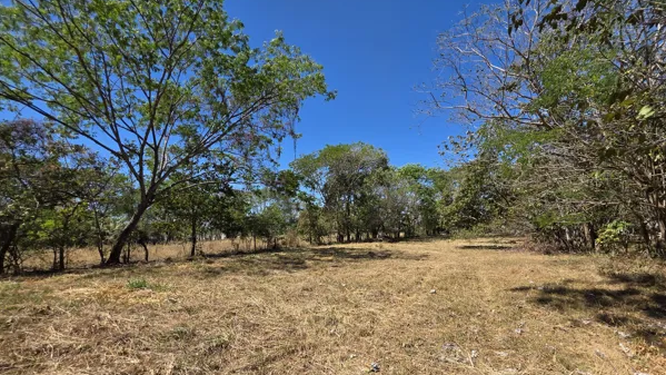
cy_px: 231
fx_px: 265
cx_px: 335
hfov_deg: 103.0
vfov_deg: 69.6
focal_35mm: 15
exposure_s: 1/1989
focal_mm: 2.2
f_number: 1.9
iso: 40
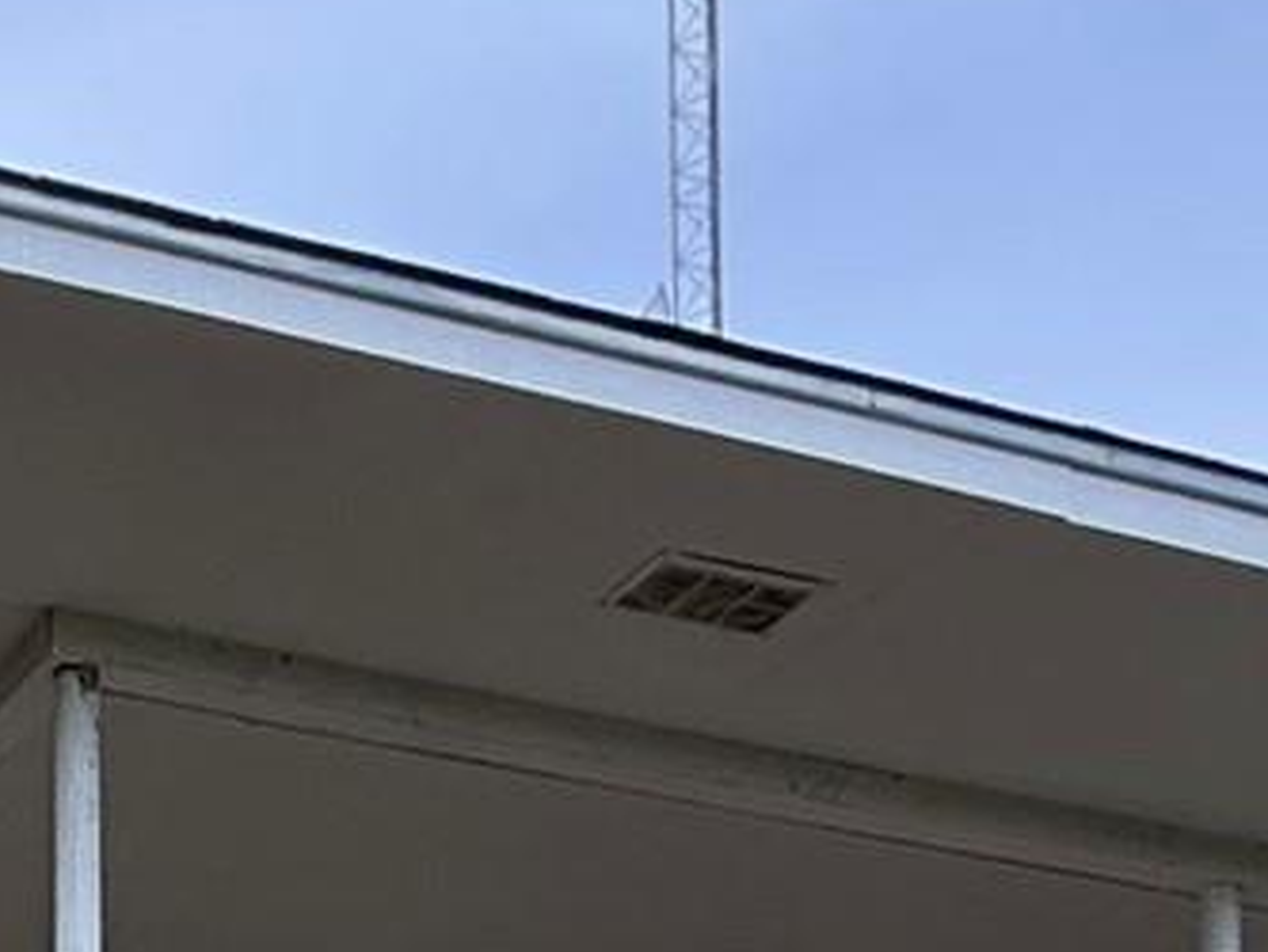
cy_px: 2323
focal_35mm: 86
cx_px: -373
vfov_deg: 12.9
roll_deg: +0.3
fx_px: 3151
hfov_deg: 20.8
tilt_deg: +0.9
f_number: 2.2
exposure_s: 1/448
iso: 64
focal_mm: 2.22
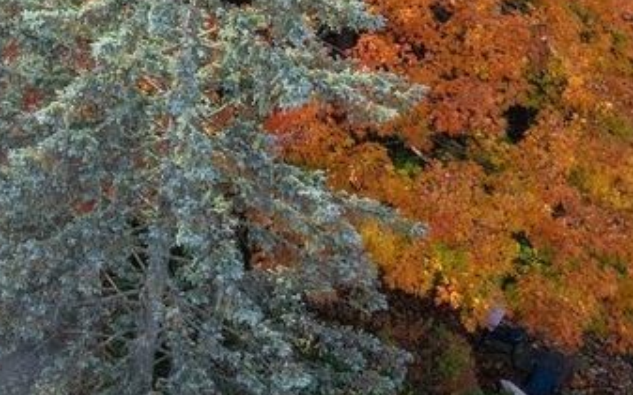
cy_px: -361
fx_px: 1879
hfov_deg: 17.0
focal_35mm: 109
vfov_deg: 11.0
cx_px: -356
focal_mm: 12.29
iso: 200
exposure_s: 1/100
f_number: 8
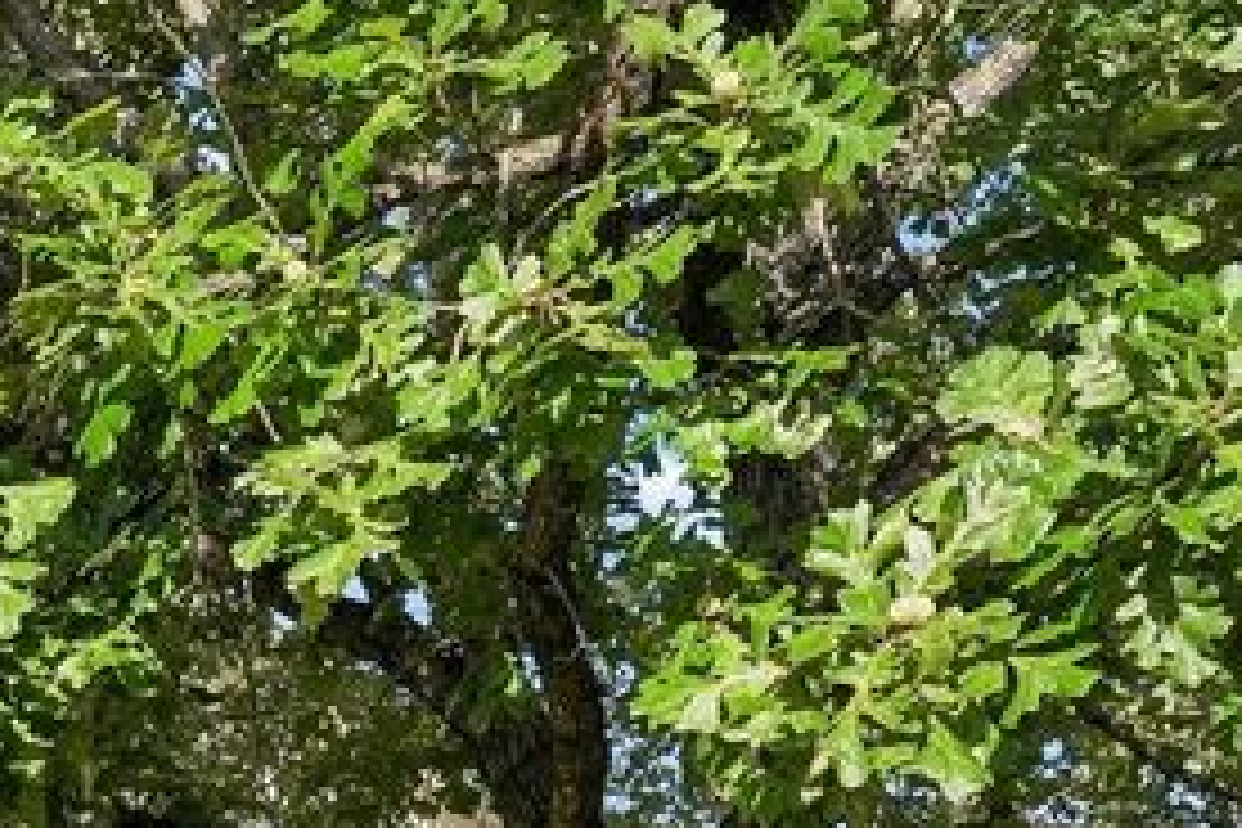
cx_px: -184
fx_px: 2186
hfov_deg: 28.3
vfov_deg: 18.2
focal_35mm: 63
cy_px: 1366
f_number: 8
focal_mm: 17.1
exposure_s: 1/800
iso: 400
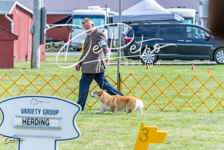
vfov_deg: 9.0
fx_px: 946
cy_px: 75
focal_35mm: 152
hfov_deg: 13.5
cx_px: 112
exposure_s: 1/1600
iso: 400
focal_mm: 152
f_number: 4.5
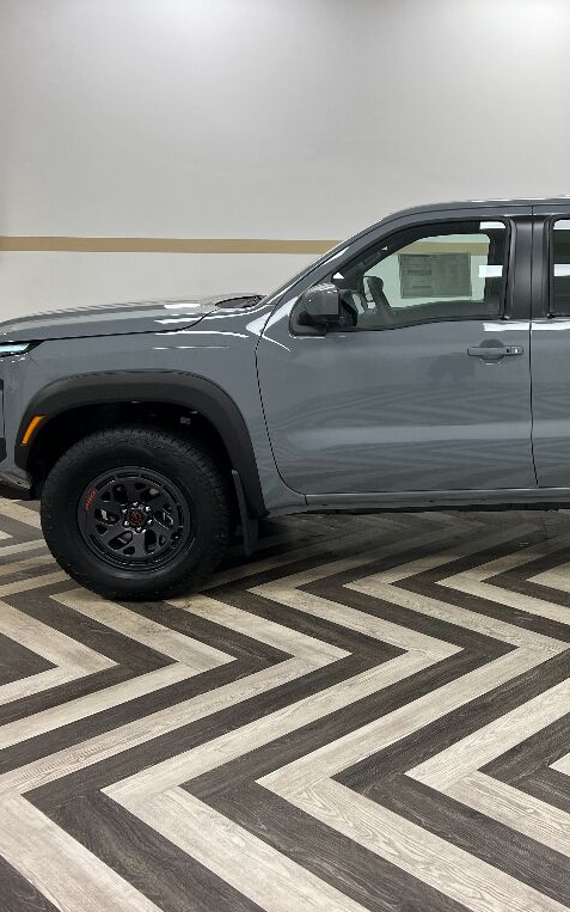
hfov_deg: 32.9
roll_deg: +0.7
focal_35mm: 37
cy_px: 457
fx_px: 919
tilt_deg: -11.3
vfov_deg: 52.7
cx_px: 498
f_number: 1.5
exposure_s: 1/120
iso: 80
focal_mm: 5.7
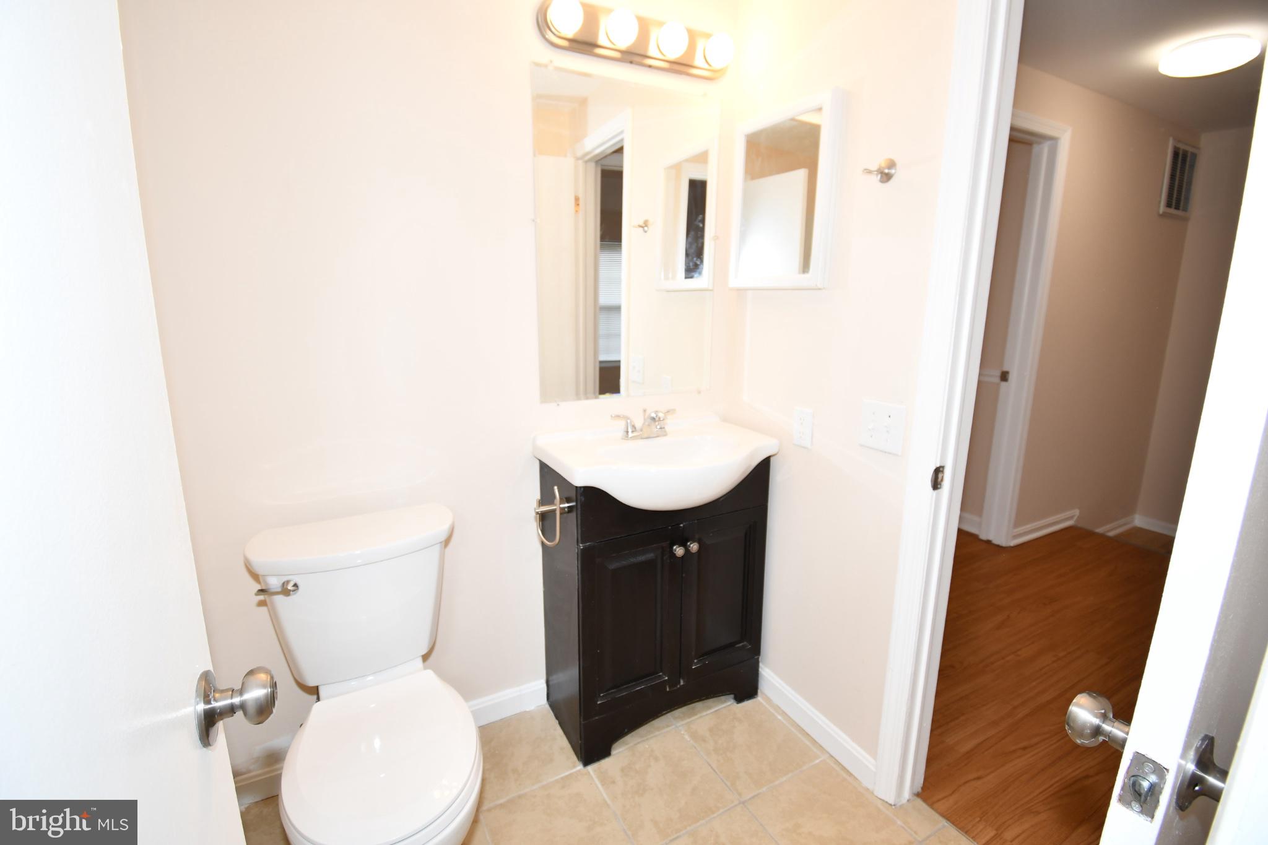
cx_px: 634
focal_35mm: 15
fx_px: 528
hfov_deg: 100.4
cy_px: 422
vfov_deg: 77.3
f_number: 4.5
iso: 320
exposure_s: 1/60
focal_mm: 10
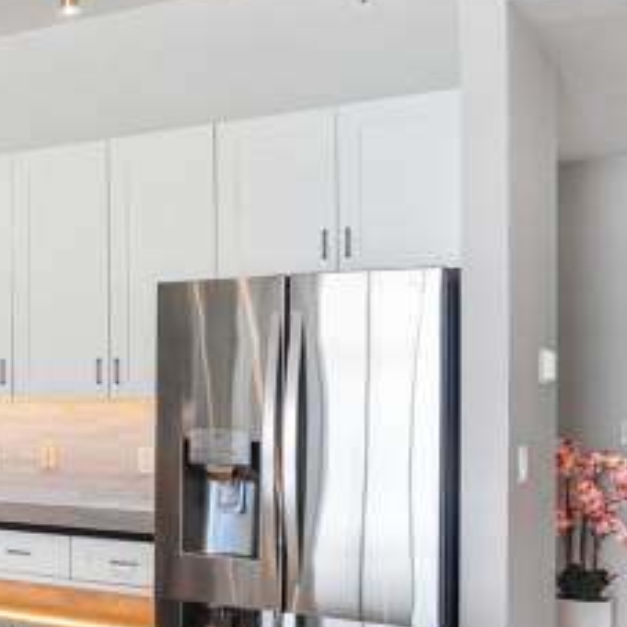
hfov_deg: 28.1
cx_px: -102
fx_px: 1107
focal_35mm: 54
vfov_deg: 31.5
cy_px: 388
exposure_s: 1/50
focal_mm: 12
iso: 100
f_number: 2.5
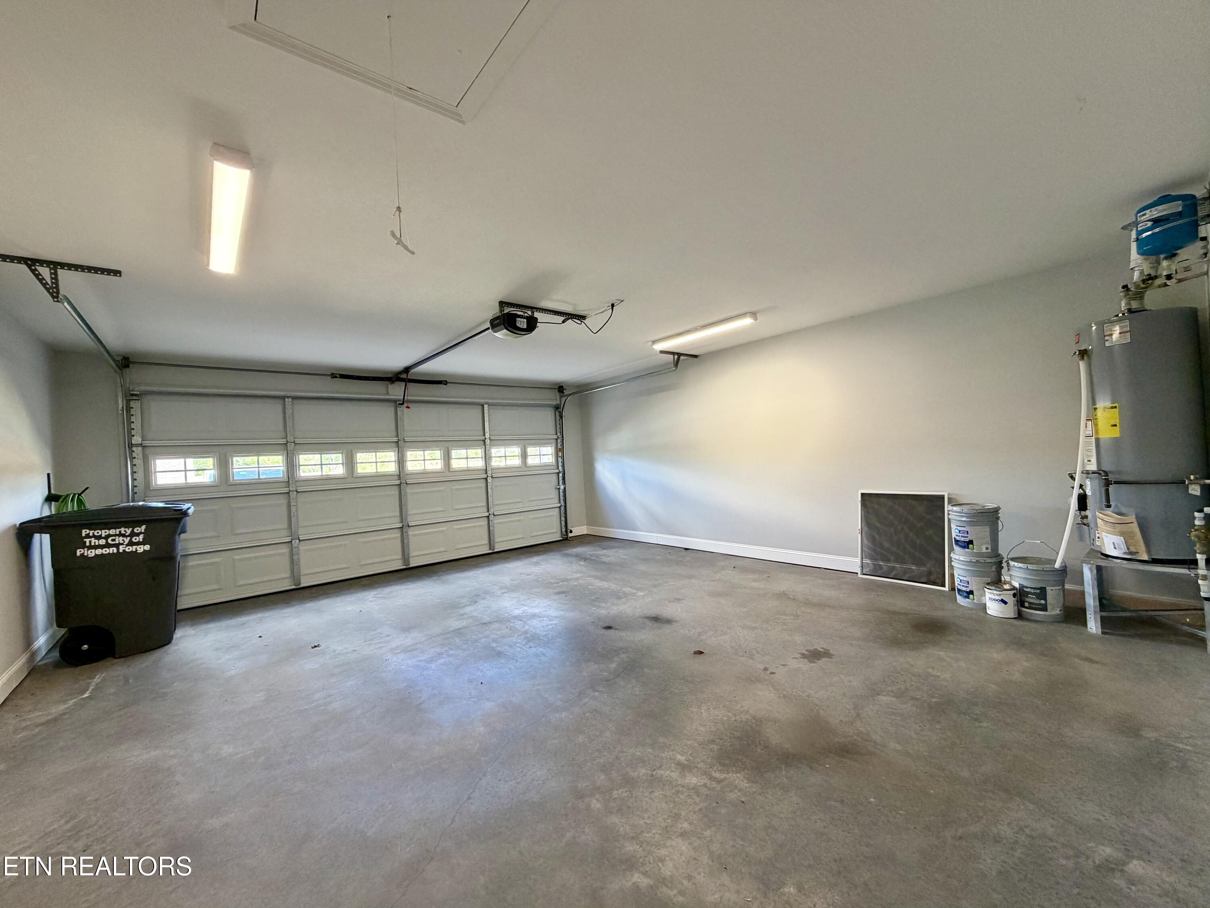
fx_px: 489
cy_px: 454
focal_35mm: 14
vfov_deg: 85.7
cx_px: 605
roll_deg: +3.6
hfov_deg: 102.1
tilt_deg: +0.1
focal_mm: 2.22
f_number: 2.2
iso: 160
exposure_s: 1/60
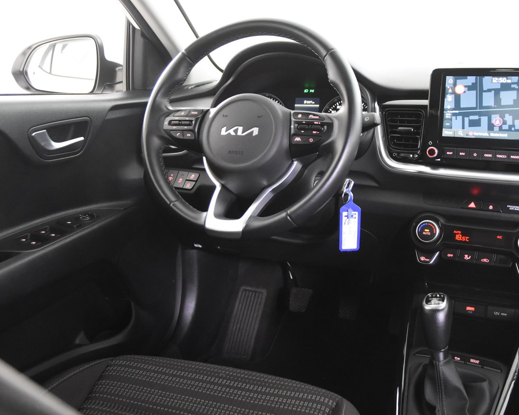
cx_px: 291
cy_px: 209
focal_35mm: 41
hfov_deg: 44.7
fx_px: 630
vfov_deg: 36.5
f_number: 3
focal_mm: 24
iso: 4500
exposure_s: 1/40
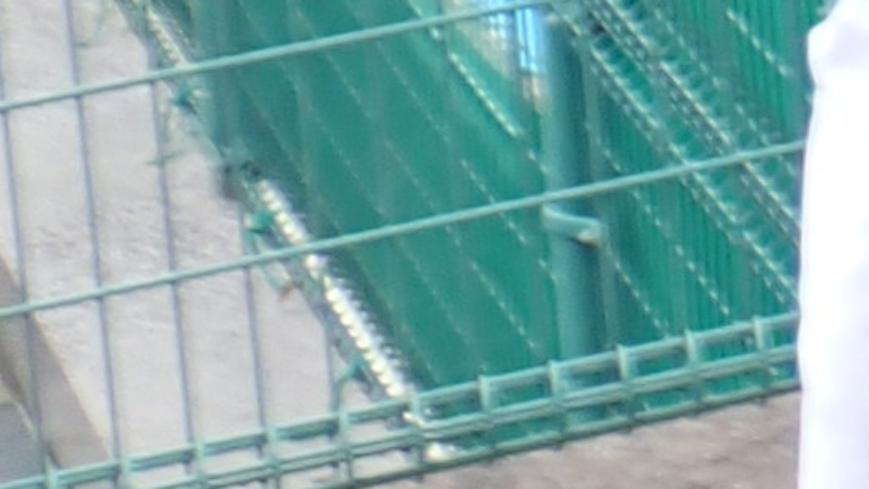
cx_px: 3232
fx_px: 6728
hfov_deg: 6.3
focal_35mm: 292
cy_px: -844
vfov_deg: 4.1
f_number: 3.5
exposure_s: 1/200
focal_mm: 6.37
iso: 100
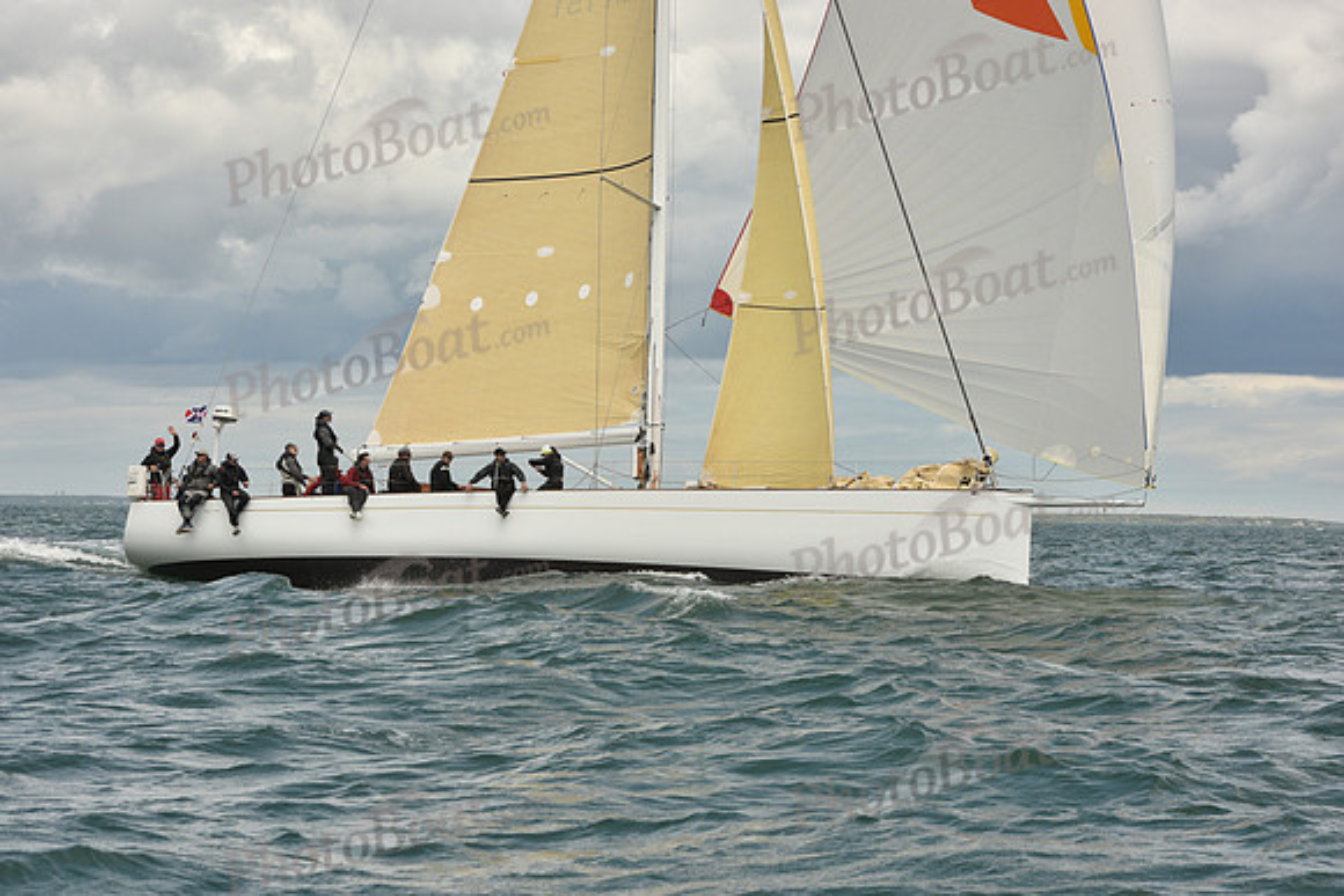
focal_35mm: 116
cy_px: 448
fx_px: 4331
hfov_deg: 17.6
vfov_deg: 11.8
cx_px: 672
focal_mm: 116
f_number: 11
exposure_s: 1/800
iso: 320
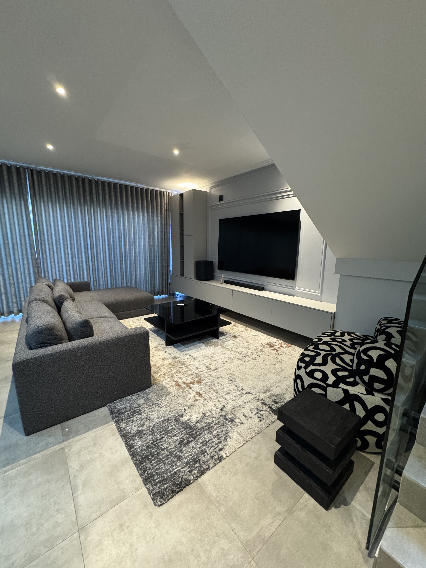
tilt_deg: -9.0
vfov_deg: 102.1
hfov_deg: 85.7
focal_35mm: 14
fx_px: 230
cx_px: 213
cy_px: 284
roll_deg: -1.0
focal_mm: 2.22
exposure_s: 1/60
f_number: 2.2
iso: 500
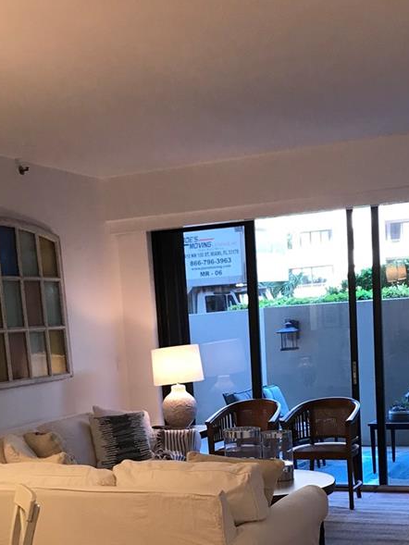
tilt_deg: -7.8
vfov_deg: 32.7
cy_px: 449
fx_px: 898
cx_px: 187
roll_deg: +3.0
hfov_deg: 25.7
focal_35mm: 57
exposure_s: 1/30
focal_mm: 3.99
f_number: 1.8
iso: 25
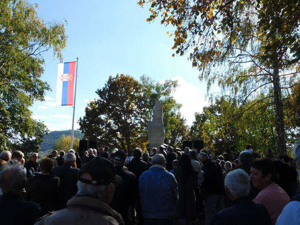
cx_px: 150
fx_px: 260
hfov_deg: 60.0
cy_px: 112
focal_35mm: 30
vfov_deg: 46.8
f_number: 3.2
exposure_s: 1/1250
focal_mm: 5.3
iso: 125
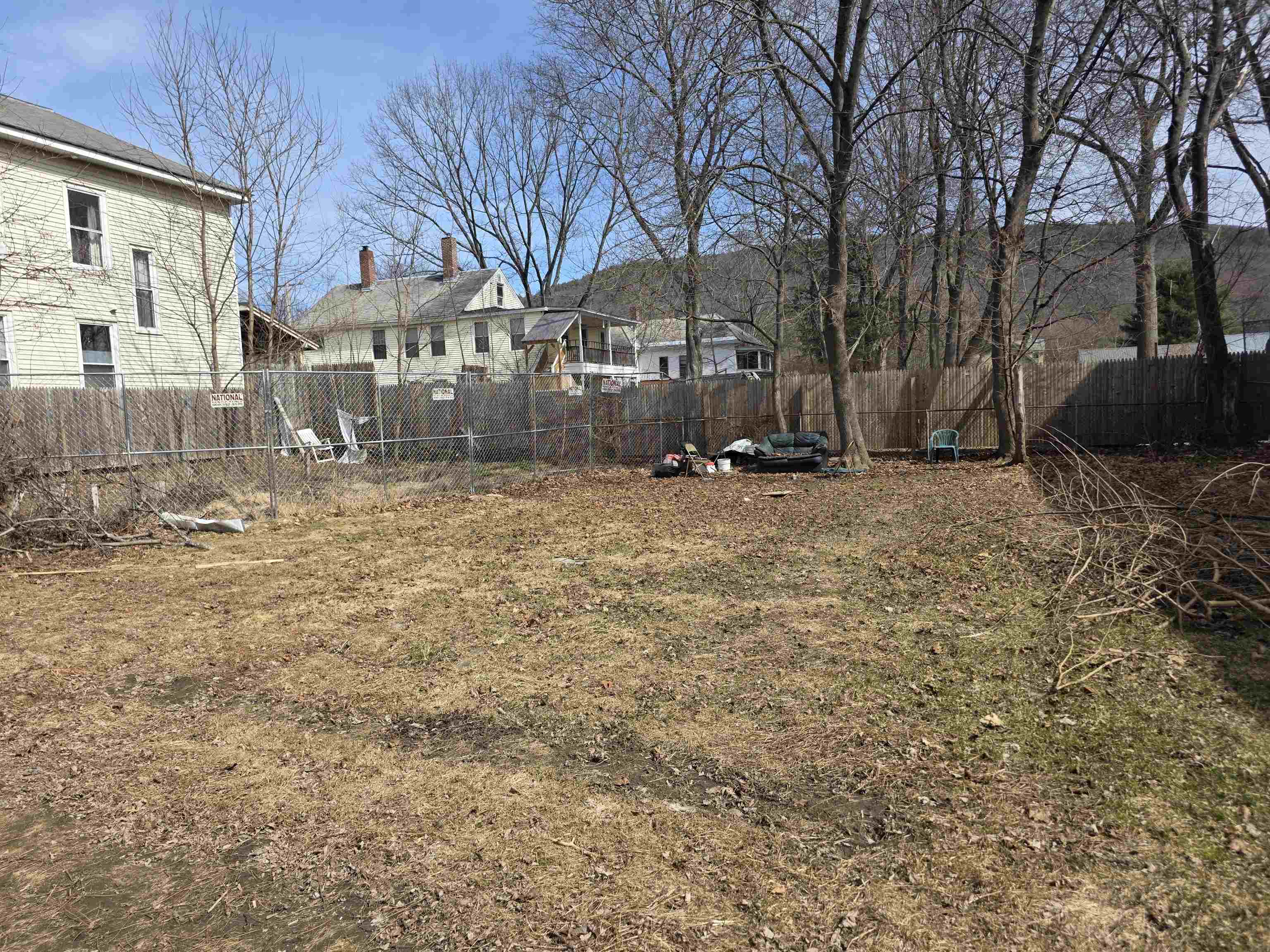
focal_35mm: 23
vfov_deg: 58.9
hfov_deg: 73.9
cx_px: 635
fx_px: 844
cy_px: 476
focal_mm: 6.3
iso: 80
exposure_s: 1/4889
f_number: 1.7
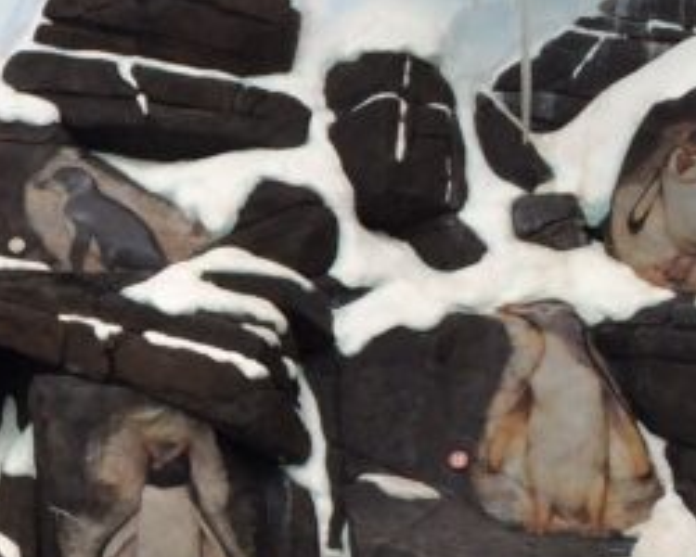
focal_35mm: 120
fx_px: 2472
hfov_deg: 15.4
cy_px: 412
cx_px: -167
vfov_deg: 12.8
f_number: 2.2
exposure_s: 1/244
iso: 32
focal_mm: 4.12
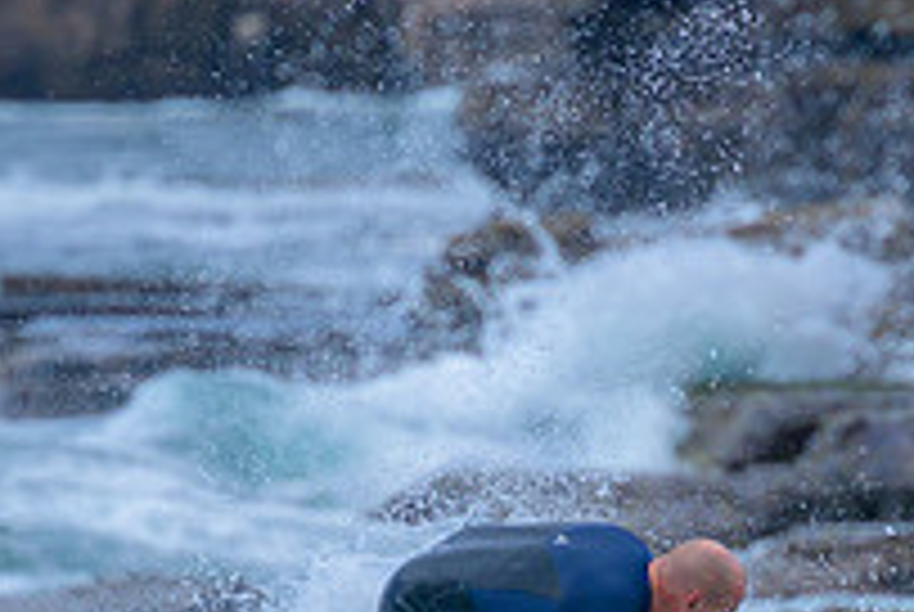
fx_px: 40655
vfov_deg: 0.9
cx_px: 603
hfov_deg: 1.3
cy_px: 776
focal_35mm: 1599
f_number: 8
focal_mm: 560
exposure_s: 1/2000
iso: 450
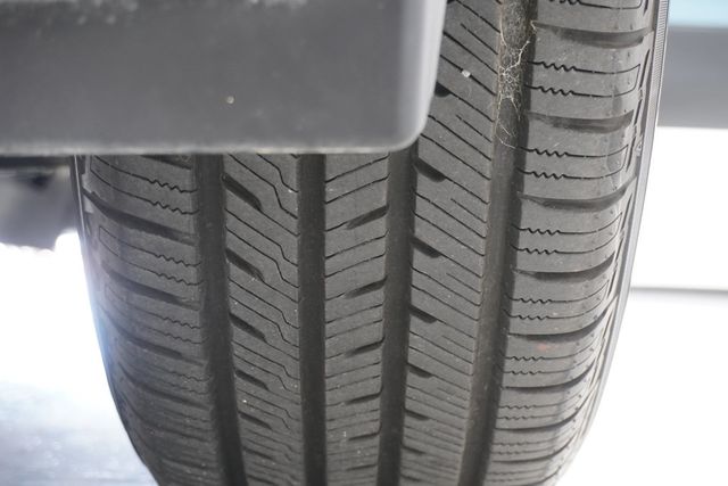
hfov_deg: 36.2
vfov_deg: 24.6
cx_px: 364
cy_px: 243
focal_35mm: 55
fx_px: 1112
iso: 1250
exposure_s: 1/60
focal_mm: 37
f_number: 5.6
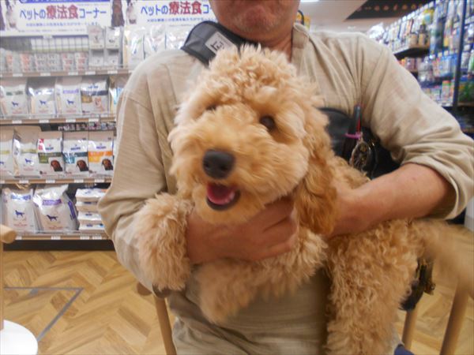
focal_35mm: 26
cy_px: 178
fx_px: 356
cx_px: 237
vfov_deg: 53.1
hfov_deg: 67.3
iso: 250
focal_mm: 4.6
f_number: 3.2
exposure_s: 1/30
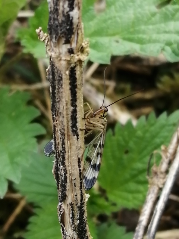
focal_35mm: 104
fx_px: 717
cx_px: 90
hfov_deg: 14.2
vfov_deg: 18.9
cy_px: 120
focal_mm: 3.46
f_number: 1.8
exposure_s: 1/178
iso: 50
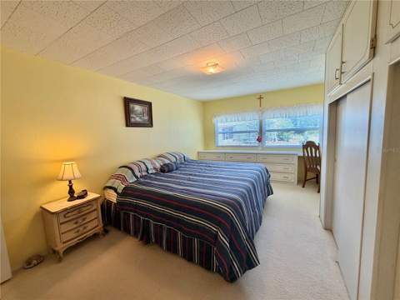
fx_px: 162
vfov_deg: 85.7
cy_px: 150
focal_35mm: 14
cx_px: 200
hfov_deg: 102.1
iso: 160
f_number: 2.2
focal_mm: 2.22
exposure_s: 1/120
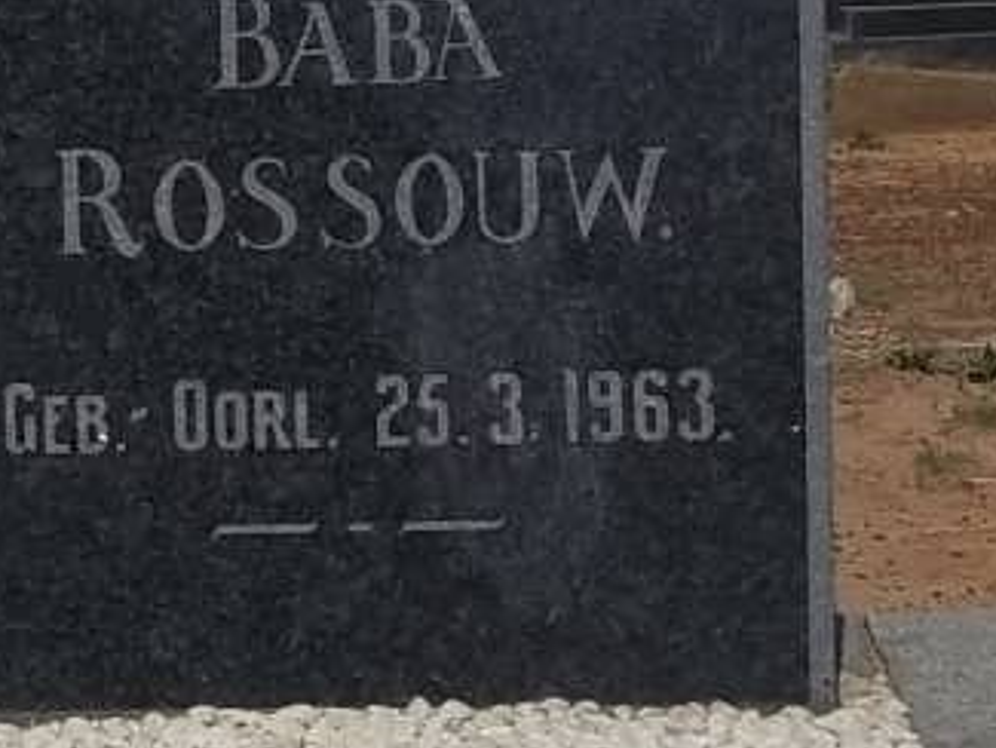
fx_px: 3396
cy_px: 487
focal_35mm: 118
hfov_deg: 16.6
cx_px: 251
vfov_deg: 12.6
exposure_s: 1/1250
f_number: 5.5
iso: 80
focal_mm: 5.7
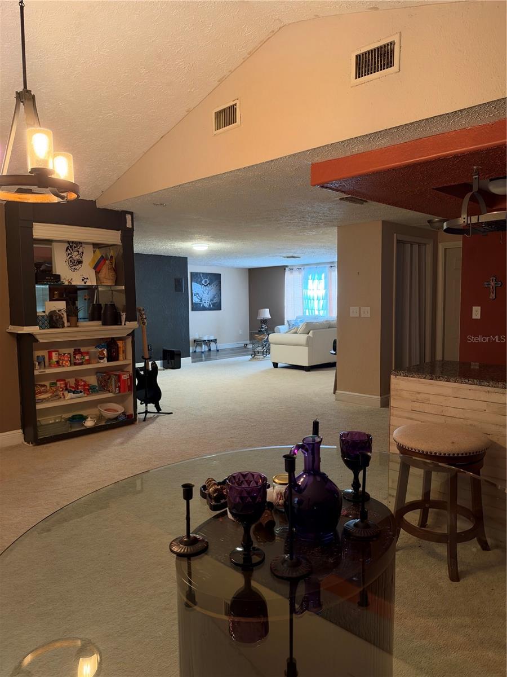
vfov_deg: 71.6
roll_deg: +0.1
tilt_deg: -5.2
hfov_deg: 56.8
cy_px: 338
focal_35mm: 24
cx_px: 254
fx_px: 469
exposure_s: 1/40
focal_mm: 6.93
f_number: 1.48
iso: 400
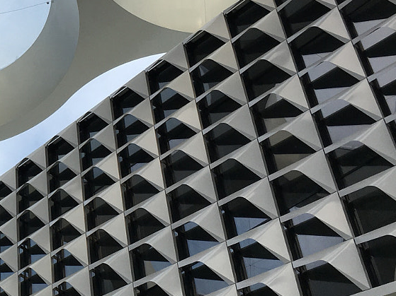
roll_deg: -4.6
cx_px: -86
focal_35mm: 83
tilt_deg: +44.3
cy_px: 174
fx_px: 949
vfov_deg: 17.8
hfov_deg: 21.7
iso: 25
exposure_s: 1/1148
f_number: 2.2
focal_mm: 4.15
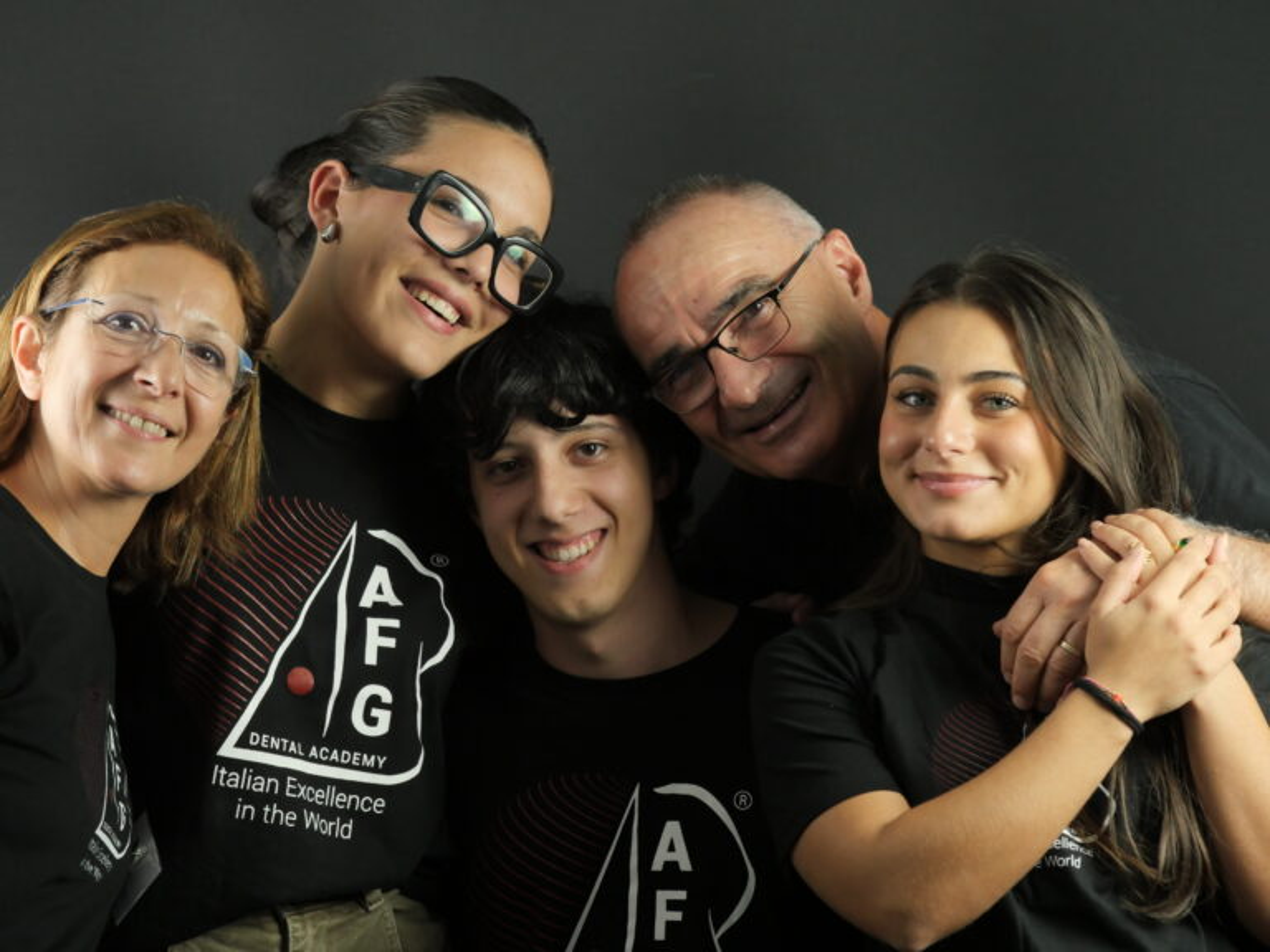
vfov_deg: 12.3
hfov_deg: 16.4
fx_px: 4403
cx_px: 635
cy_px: 476
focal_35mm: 120
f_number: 4.5
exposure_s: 1/160
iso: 1250
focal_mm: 60
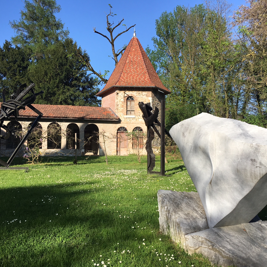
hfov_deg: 47.2
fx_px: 305
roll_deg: +0.1
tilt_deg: +4.3
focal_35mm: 35
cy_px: 133
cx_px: 129
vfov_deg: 47.2
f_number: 2.2
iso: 25
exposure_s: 1/1183
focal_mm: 4.15
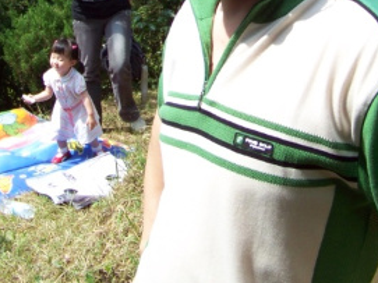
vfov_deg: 17.0
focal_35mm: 85
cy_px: 1
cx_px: 229
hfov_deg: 23.0
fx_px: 928
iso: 64
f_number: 2.8
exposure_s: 1/640
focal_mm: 5.85
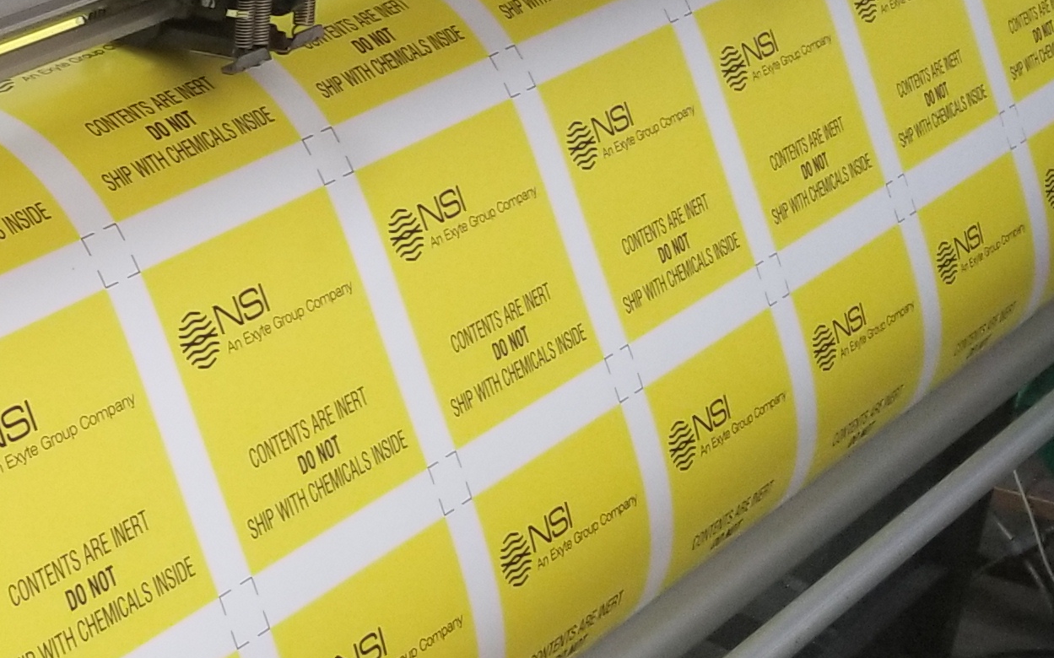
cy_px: 269
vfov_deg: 14.7
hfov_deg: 21.6
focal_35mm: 89
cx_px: -203
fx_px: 2556
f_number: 1.7
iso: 160
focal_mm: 4.25
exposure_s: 1/30
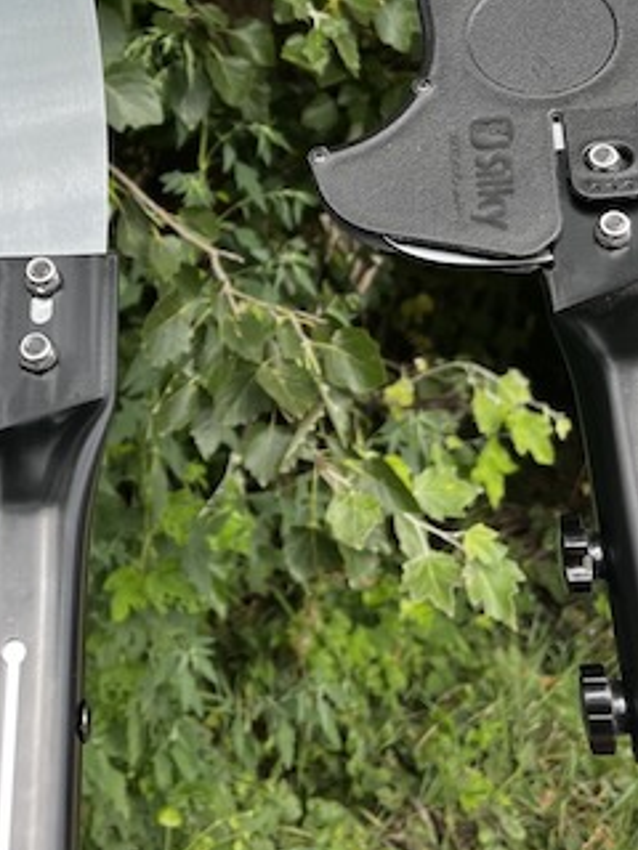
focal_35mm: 52
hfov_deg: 27.9
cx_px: 231
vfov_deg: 35.6
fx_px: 1278
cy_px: 167
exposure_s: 1/412
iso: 50
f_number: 1.6
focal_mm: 5.1
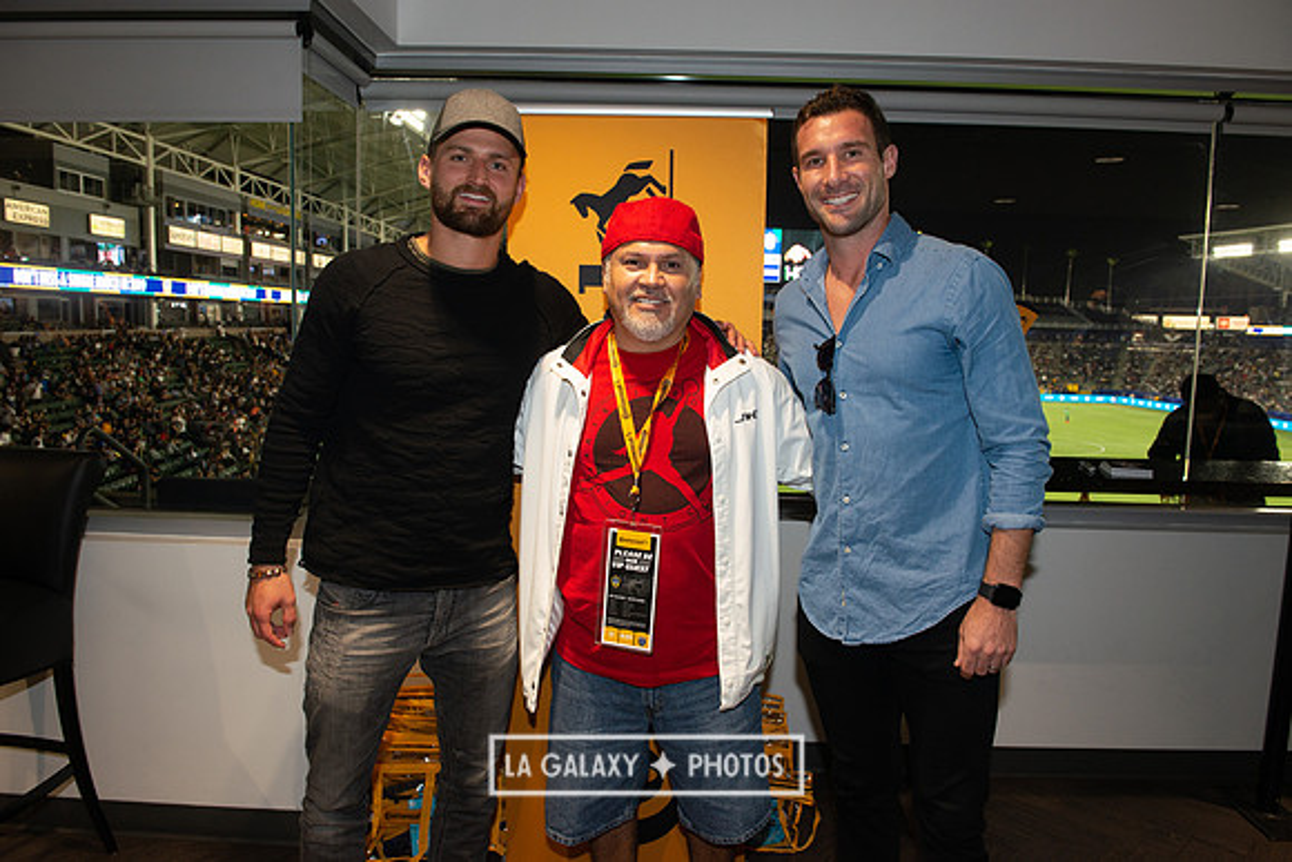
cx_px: 646
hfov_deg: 69.4
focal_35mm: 26
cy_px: 431
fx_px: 933
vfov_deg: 49.6
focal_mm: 26
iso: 640
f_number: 6.3
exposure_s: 1/80
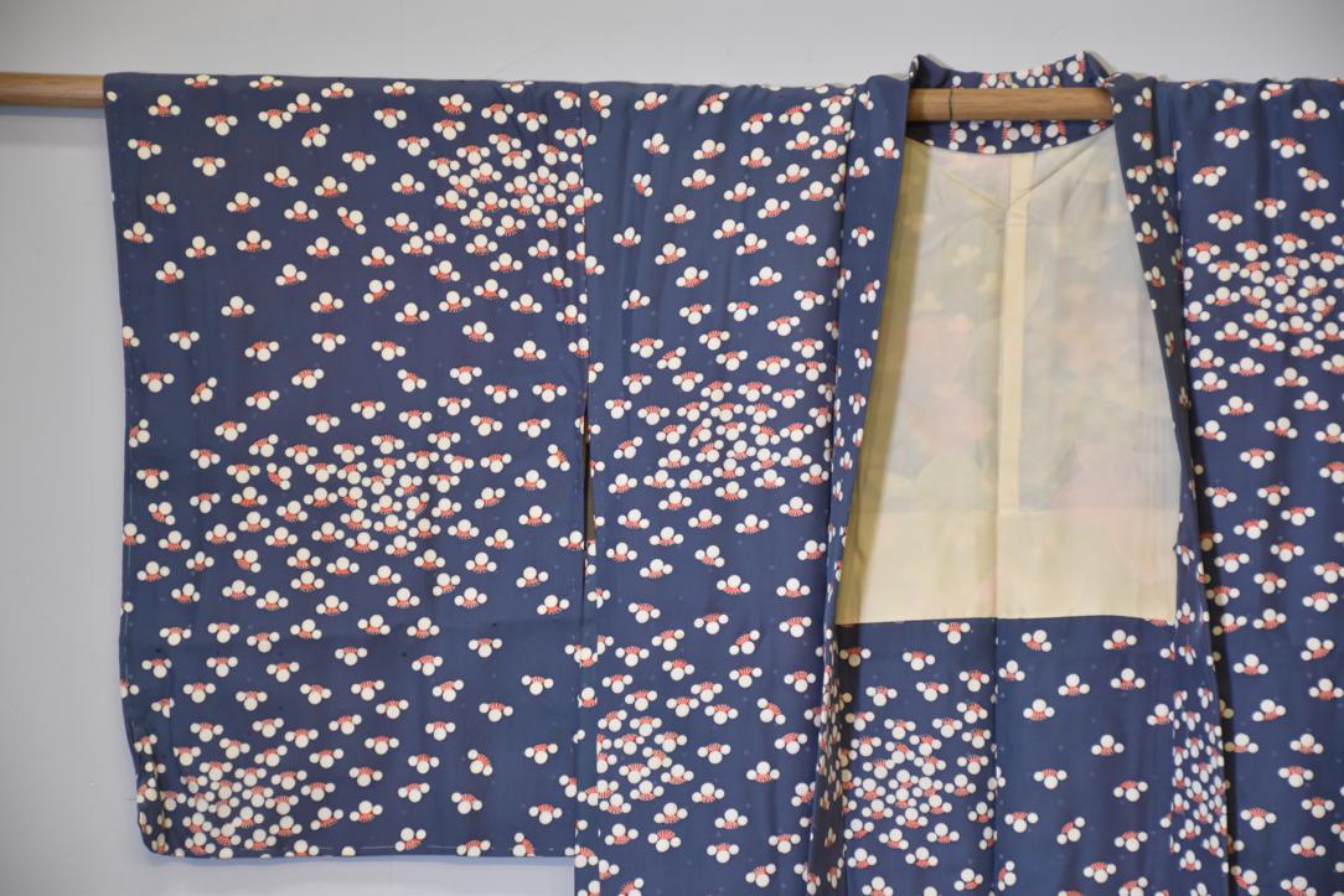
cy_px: 448
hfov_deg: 17.1
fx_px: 4480
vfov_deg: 11.4
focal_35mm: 120
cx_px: 672
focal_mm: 80
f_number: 5.3
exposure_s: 1/40
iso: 400
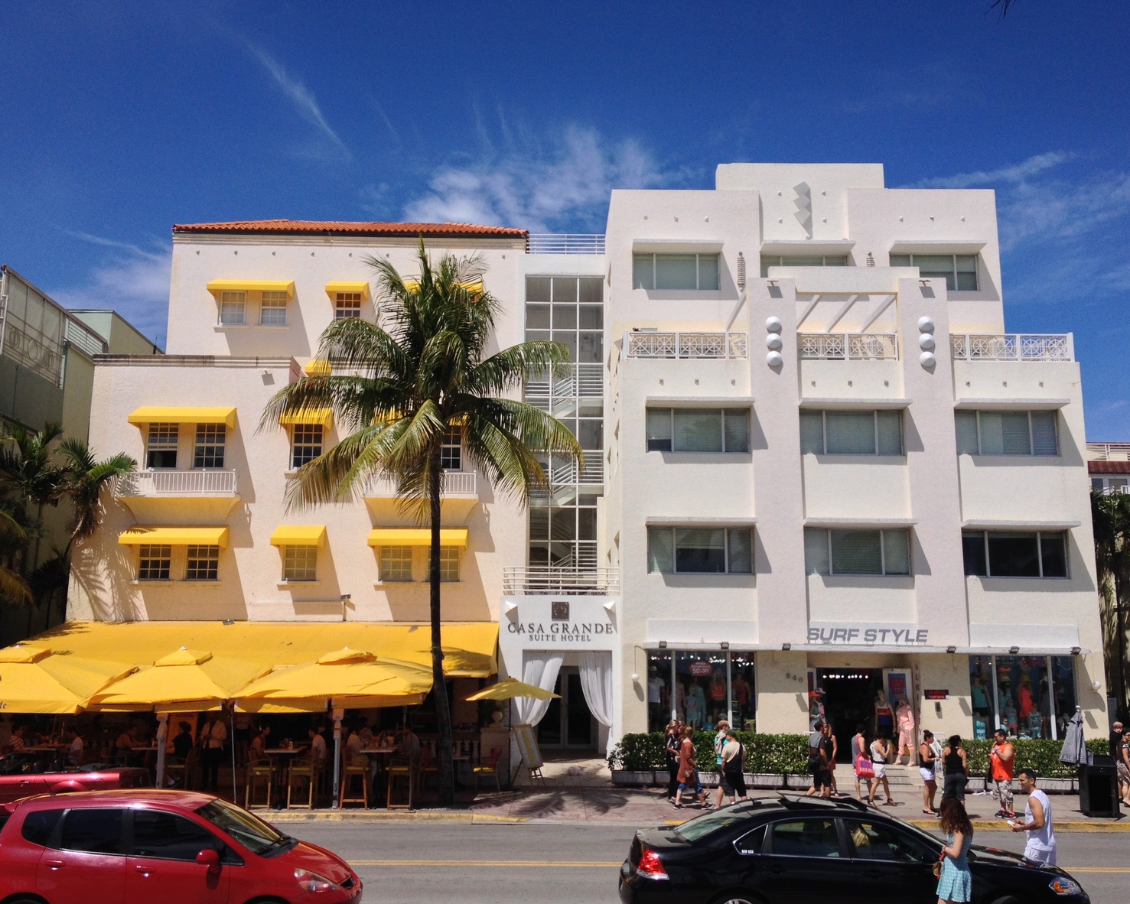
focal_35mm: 37
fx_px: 1238
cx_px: 557
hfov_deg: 49.1
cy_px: 451
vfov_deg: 40.1
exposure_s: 1/3460
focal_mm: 4.28
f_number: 2.4
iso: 50
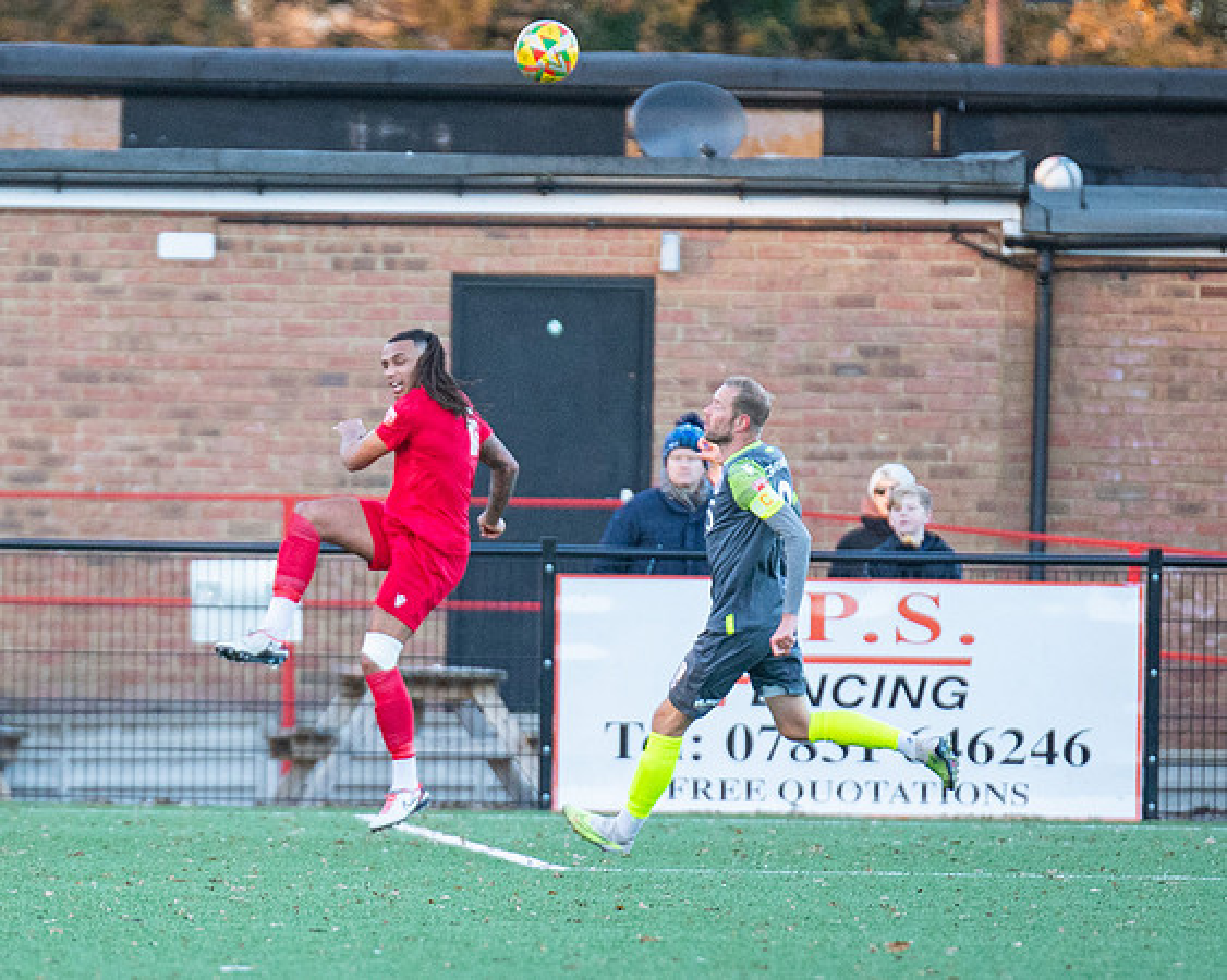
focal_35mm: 714
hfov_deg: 2.7
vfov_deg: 2.2
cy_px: 629
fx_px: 25923
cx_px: 226
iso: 2500
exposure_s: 1/1250
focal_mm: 300
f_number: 2.8
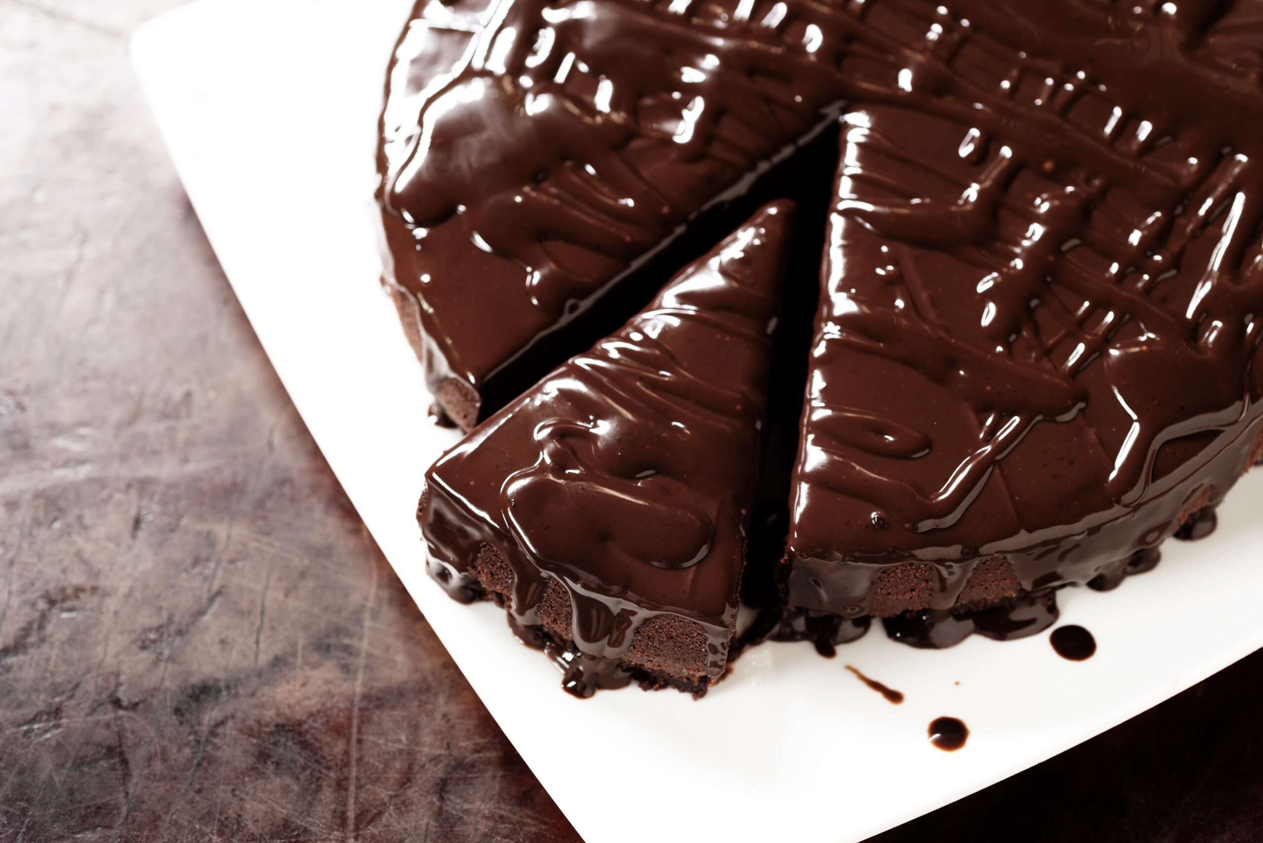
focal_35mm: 60
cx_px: 632
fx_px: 2106
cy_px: 422
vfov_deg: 22.6
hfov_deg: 33.4
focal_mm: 60
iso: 100
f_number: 7.1
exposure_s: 1/2
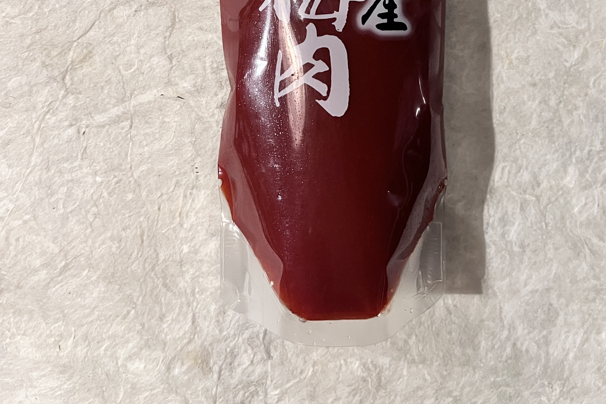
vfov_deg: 32.7
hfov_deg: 51.9
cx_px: 296
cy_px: -9
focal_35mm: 37
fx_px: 623
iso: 400
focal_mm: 5.1
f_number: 1.6
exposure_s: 1/50
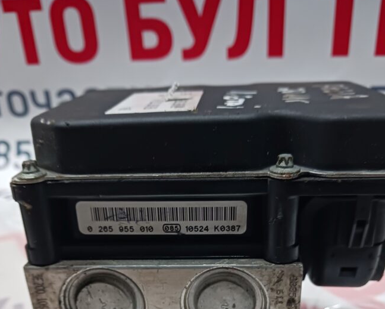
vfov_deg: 37.0
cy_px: 269
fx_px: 433
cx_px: 202
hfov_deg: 47.9
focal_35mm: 38
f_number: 1.8
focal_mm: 4
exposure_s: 1/25
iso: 500
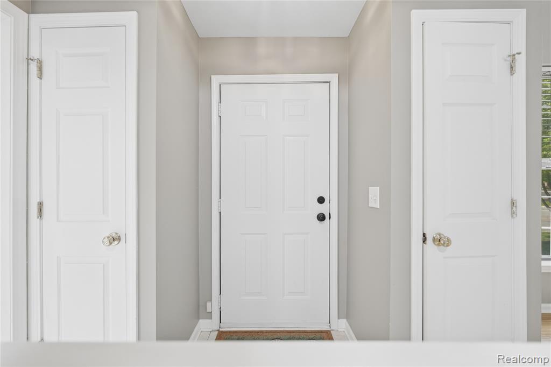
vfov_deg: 81.2
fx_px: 214
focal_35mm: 14
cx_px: 276
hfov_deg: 104.3
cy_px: 184
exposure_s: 1/60
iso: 2000
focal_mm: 14
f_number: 4
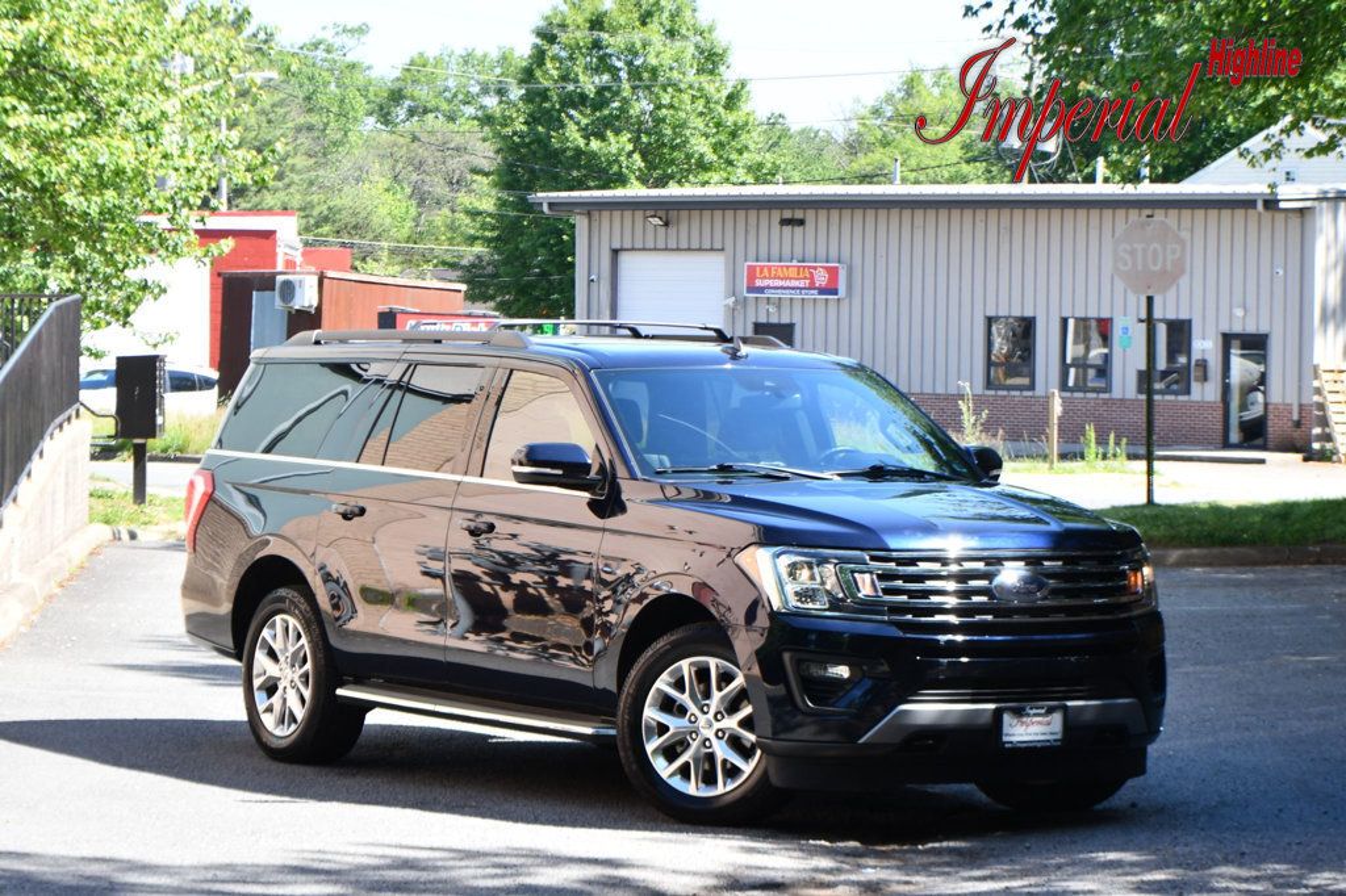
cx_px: 673
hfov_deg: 17.5
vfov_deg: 11.7
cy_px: 448
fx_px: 4373
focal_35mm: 117
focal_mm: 78
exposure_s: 1/250
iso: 200
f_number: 7.1
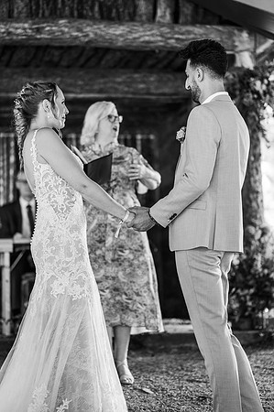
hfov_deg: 16.0
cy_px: 206
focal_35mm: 85
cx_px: 137
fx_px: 973
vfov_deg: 23.9
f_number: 1.8
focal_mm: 85
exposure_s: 1/200
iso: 640
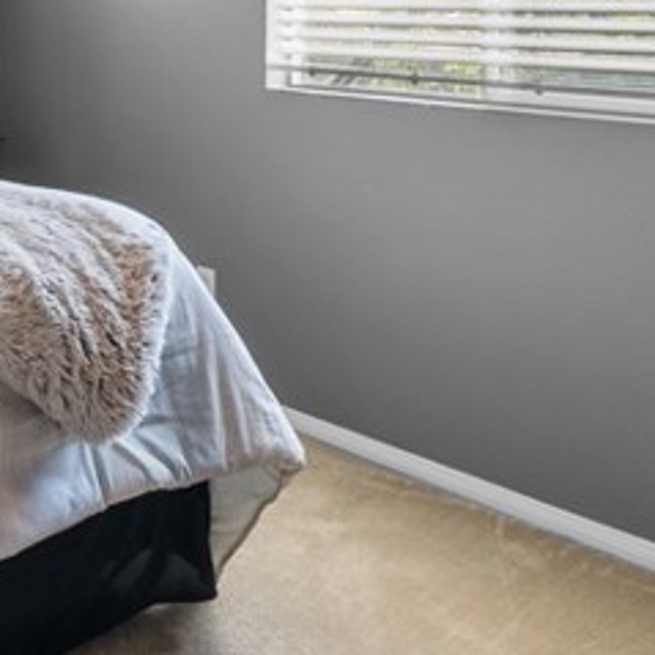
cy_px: 26
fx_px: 1092
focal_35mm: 51
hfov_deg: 28.4
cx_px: -162
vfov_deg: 31.3
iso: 250
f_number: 9
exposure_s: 1
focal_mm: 14
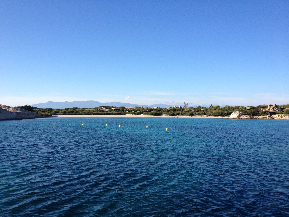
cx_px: 144
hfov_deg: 52.6
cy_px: 108
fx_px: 292
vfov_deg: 40.7
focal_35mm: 35
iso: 64
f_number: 2.4
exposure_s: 1/1255
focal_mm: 4.28
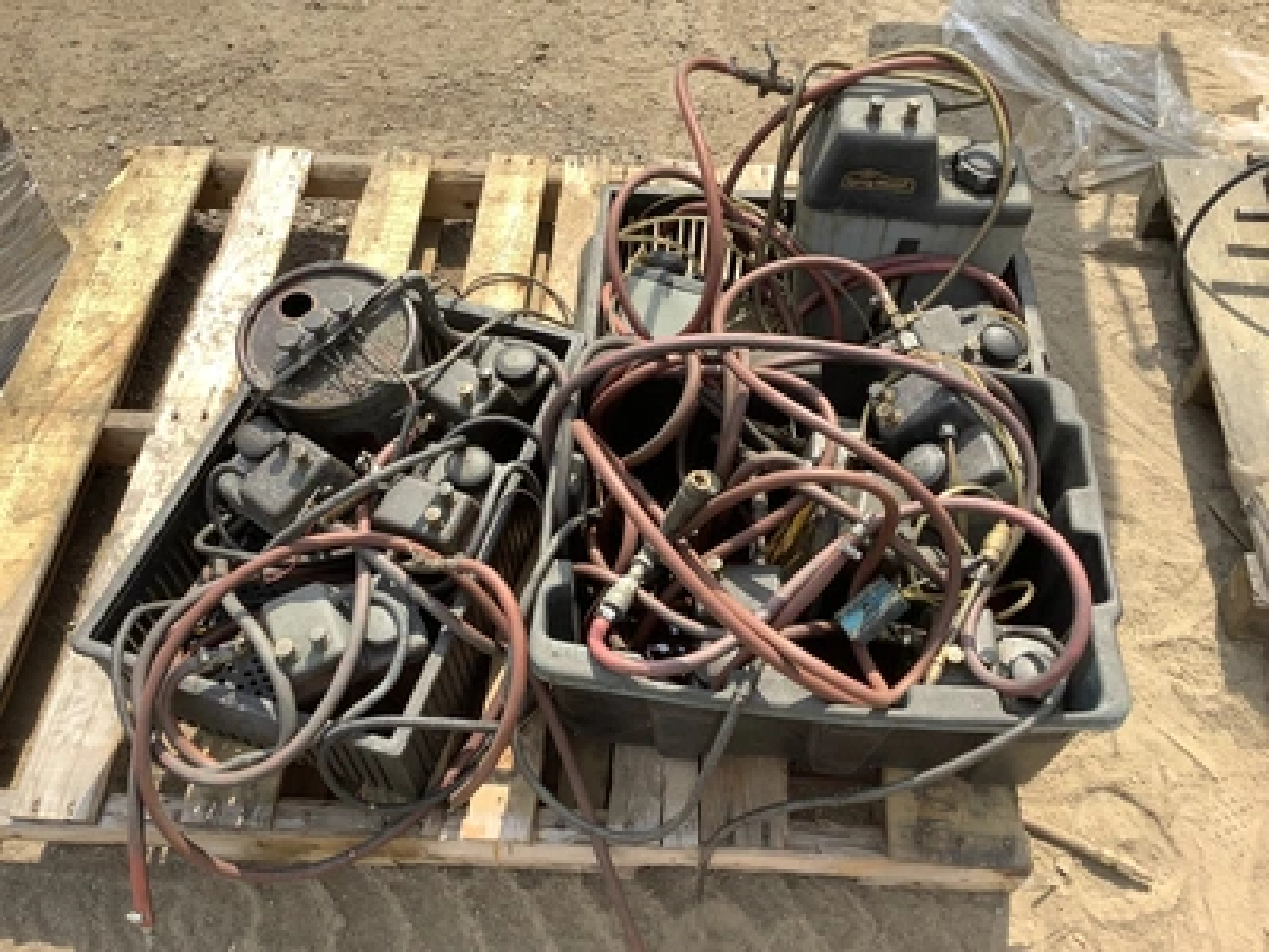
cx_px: 634
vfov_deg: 45.4
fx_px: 1136
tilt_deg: -54.6
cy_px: 476
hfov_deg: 58.4
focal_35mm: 31
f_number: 2.4
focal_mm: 3.3
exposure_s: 1/715
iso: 25
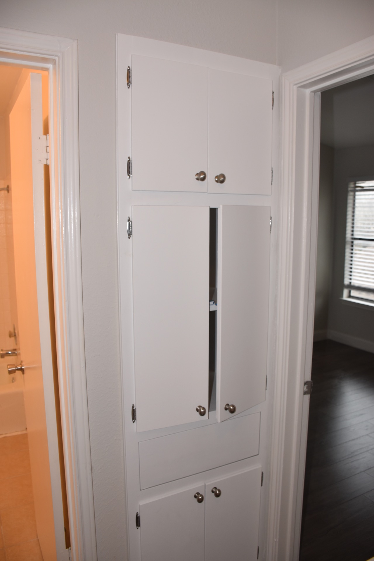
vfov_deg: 67.4
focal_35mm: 27
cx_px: 187
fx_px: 421
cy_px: 280
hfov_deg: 47.9
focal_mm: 18
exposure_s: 1/80
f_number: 4.5
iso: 320
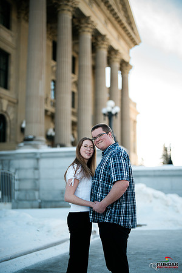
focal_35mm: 50
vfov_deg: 39.6
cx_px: 91
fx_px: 379
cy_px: 136
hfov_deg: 27.0
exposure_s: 1/3200
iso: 250
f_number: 1.3
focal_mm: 50
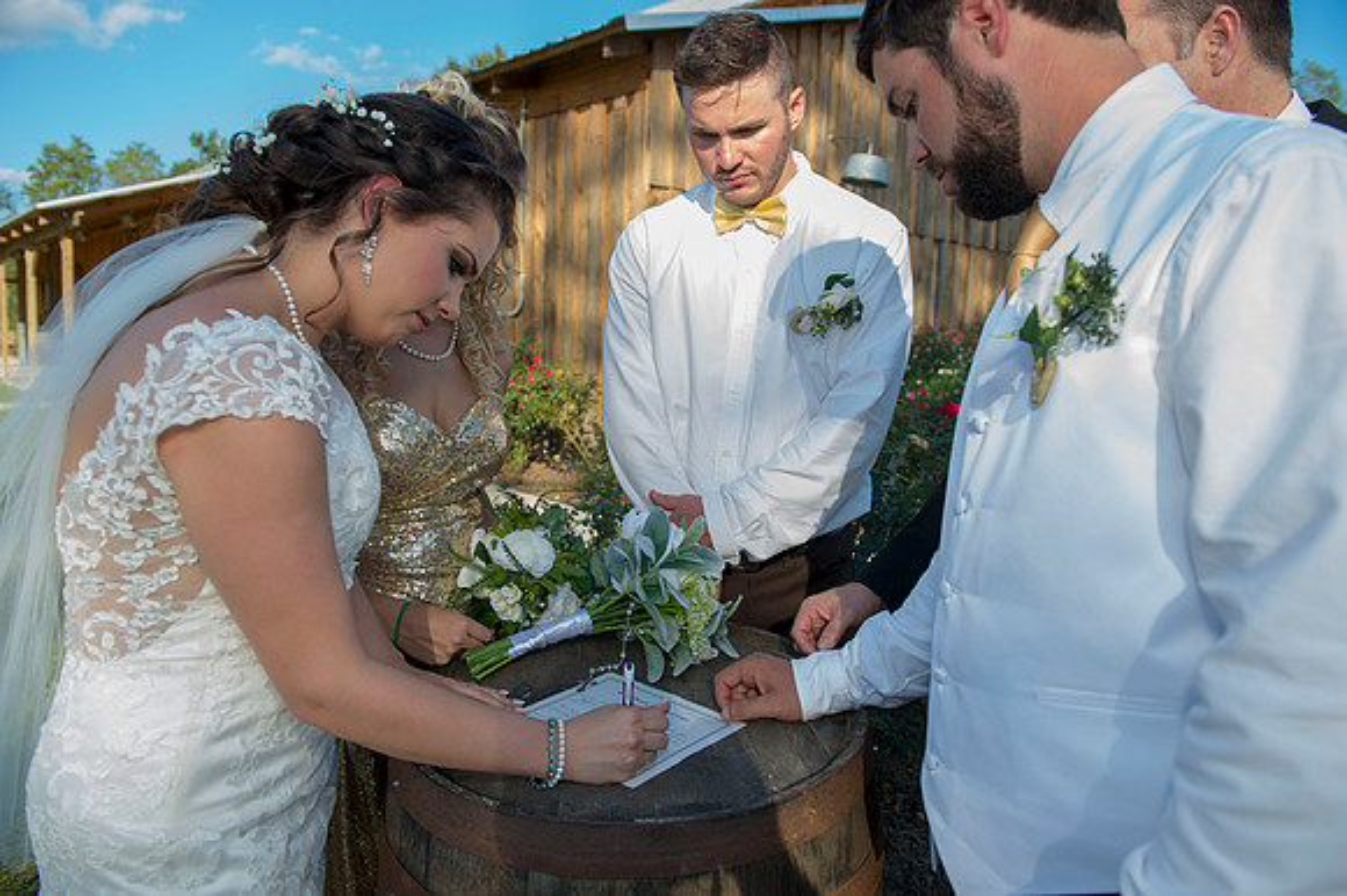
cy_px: 448
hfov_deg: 69.4
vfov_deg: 49.5
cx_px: 674
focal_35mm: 26
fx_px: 972
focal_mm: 26
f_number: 4.5
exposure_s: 1/320
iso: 200
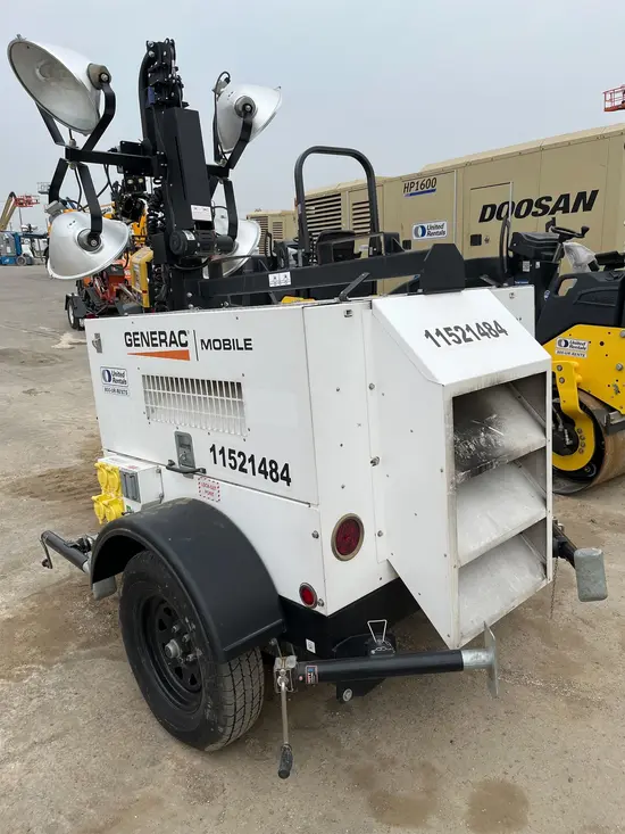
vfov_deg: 67.3
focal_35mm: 26
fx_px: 626
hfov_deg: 53.1
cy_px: 417
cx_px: 312
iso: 50
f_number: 1.6
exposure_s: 1/2688
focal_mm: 5.1
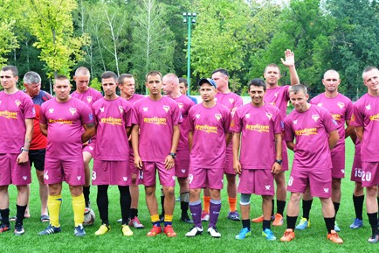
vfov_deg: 21.9
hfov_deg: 32.4
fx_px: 652
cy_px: 132
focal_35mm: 62
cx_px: 191
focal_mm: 28
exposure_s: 1/60
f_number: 8
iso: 220
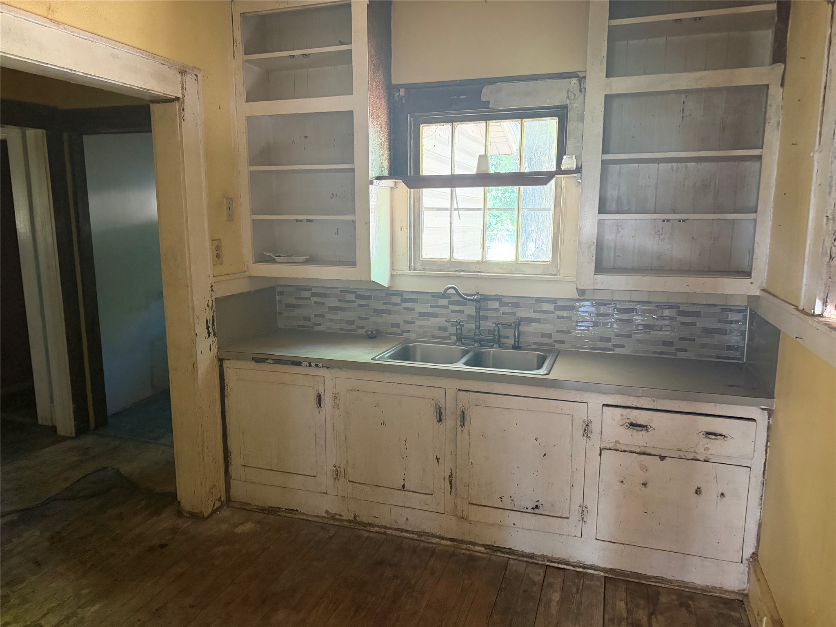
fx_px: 580
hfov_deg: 71.6
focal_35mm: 24
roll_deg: -1.1
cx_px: 418
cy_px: 314
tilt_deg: -9.1
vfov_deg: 56.8
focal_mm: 6.76
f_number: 1.78
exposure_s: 1/51
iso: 800
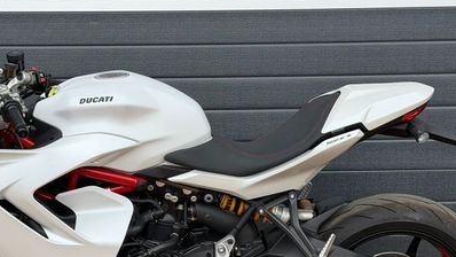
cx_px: 158
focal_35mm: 84
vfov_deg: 14.3
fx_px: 1016
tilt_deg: -5.3
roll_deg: +0.7
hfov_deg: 25.2
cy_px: 223
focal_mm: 6.76
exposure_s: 1/1838
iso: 64
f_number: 1.78
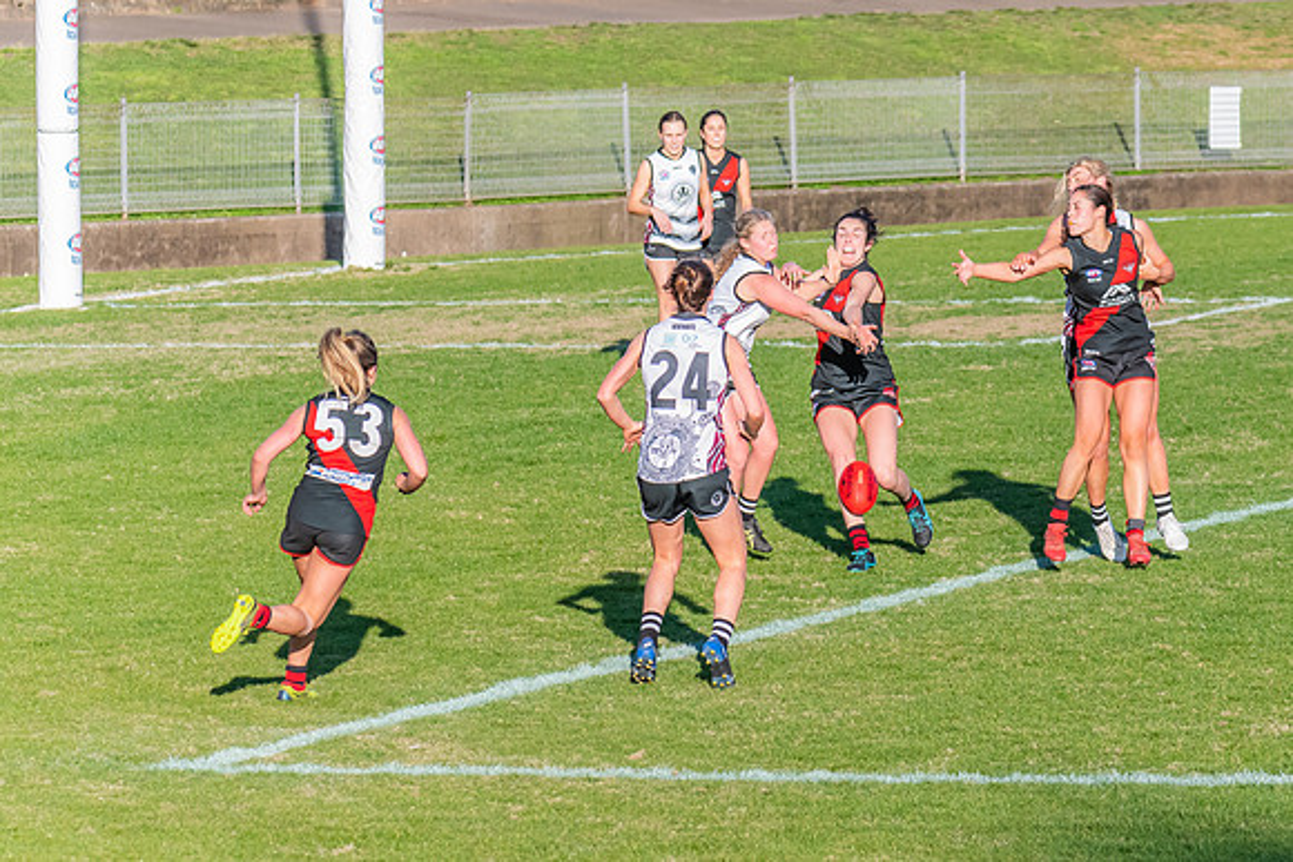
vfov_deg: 4.6
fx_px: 10746
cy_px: 349
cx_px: 1122
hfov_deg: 6.9
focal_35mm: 299
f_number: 8
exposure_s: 1/1250
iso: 800
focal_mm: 170
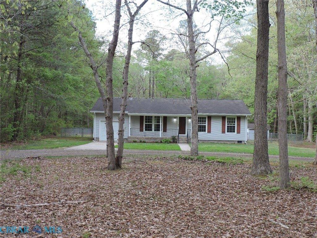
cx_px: 158
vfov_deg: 33.6
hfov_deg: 43.9
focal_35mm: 43
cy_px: 119
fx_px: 394
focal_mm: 7.7
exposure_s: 1/50
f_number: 3.4
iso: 100
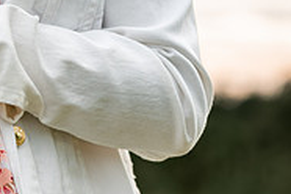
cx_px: -65
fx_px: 1423
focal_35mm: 176
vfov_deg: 7.8
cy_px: 133
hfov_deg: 11.4
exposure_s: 1/1000
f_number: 2.2
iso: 100
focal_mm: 50
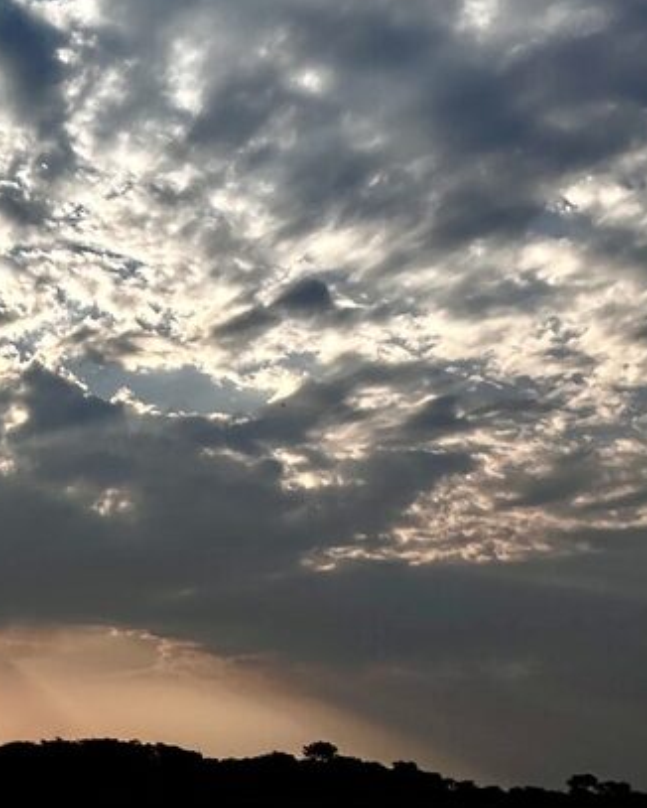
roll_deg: -3.1
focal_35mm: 47
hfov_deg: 28.1
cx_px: -129
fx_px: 1124
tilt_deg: +43.0
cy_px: -204
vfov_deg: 31.7
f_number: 2.2
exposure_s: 1/6494
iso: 50
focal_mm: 2.22
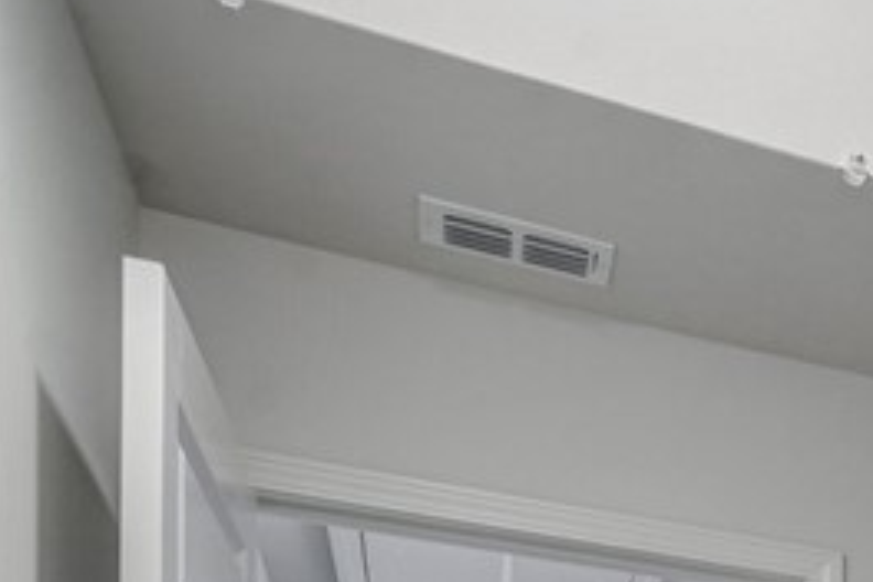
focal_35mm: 70
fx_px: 1697
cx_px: 1620
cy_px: 1109
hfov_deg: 19.9
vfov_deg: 15.9
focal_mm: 17
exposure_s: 1/2
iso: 200
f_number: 10
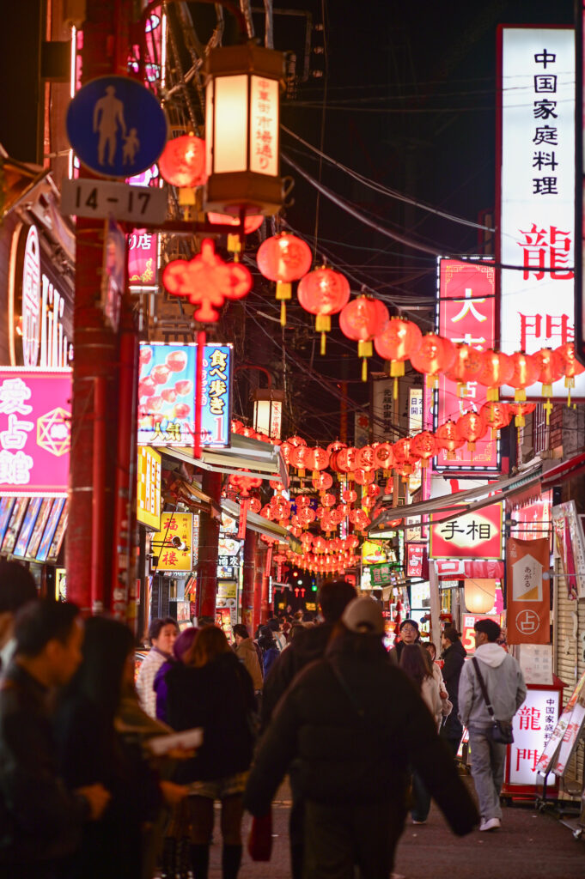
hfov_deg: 13.0
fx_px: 2564
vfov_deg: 19.5
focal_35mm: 105
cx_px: 292
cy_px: 440
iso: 180
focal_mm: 105
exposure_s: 1/125
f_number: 2.5
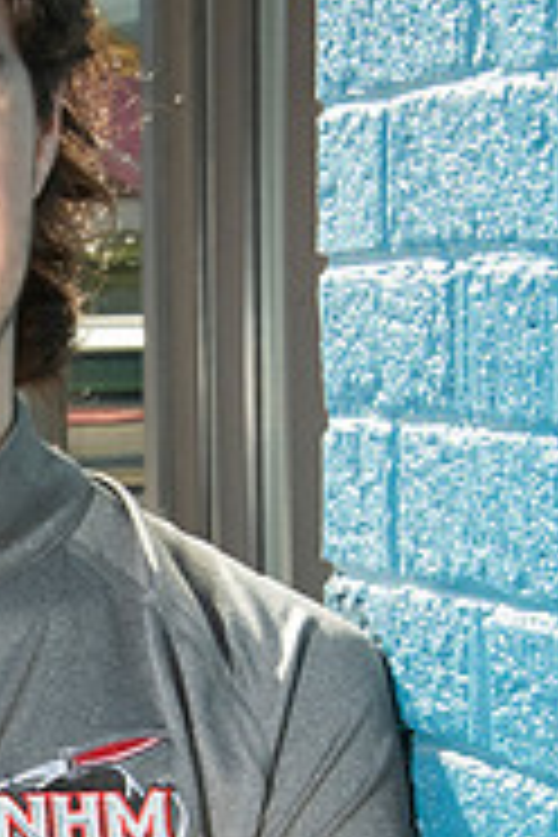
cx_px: -81
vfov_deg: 10.4
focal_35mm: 198
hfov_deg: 6.9
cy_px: 670
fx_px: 4603
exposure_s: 1/160
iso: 2000
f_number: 18
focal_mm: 82
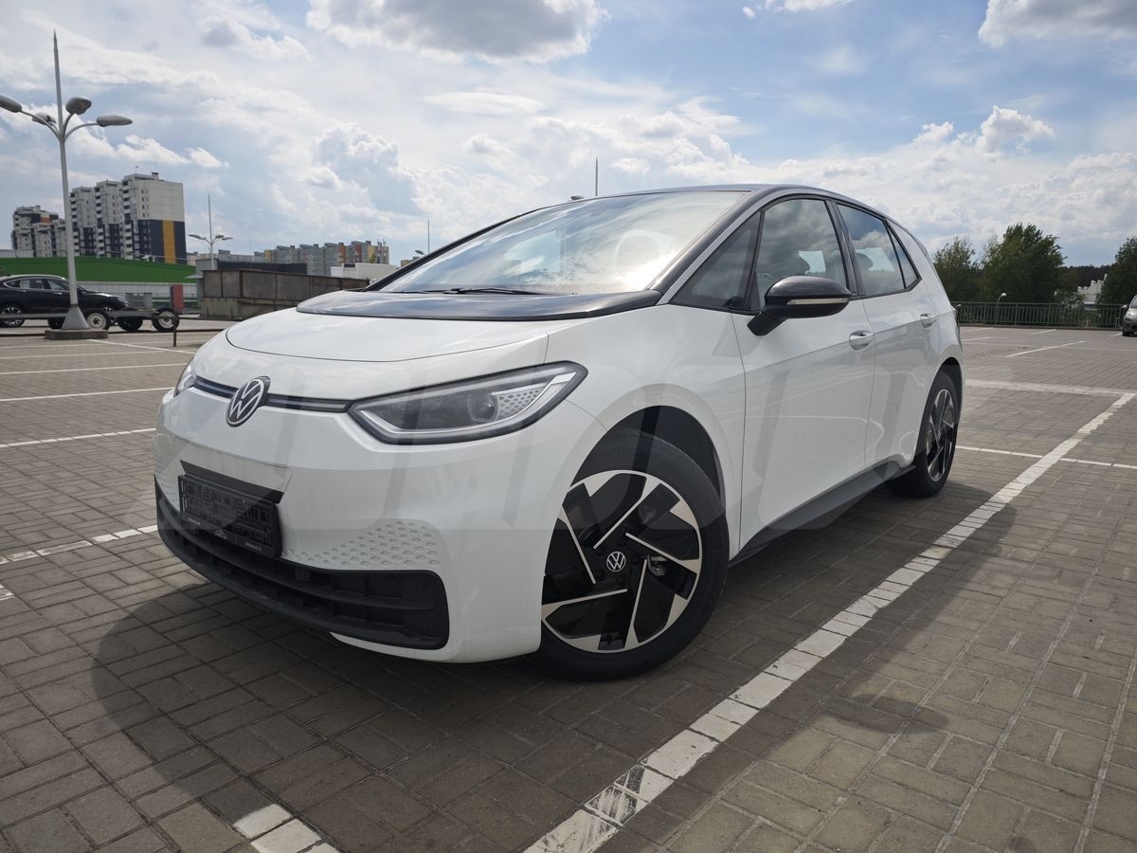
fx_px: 755
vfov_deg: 58.9
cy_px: 426
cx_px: 568
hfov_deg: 73.9
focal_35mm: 23
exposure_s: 1/3553
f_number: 1.6
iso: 50
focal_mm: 6.55
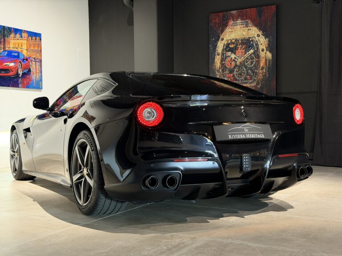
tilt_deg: -1.6
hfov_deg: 39.7
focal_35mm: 48
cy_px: 128
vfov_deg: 30.3
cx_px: 171
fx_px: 474
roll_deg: +0.4
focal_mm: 6.76
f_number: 1.78
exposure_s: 1/33
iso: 250
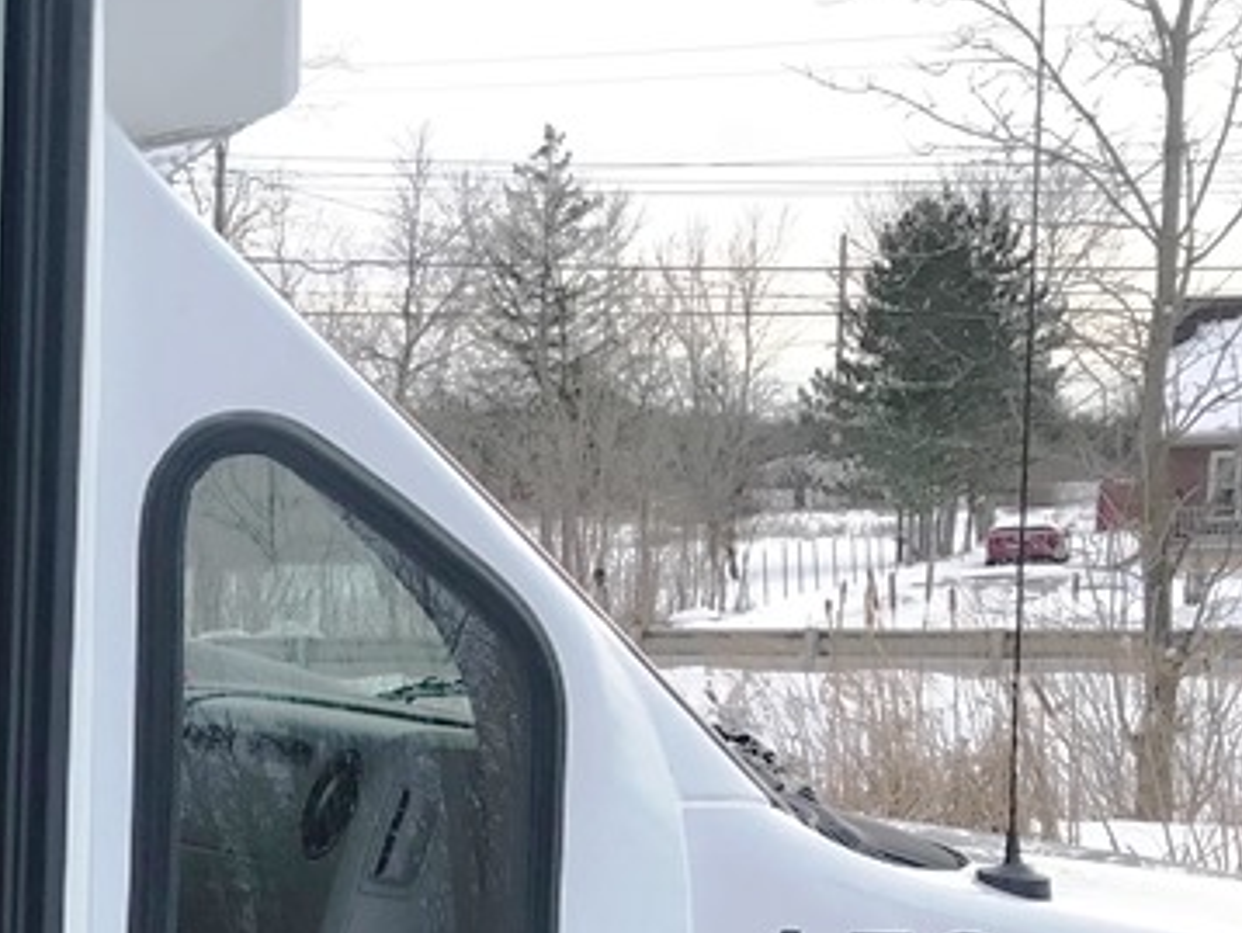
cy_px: 1058
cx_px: -524
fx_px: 2872
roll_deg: +1.5
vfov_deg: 17.7
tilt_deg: -8.3
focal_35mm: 80
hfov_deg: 21.2
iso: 20
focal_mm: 3.99
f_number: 1.8
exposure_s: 1/1212
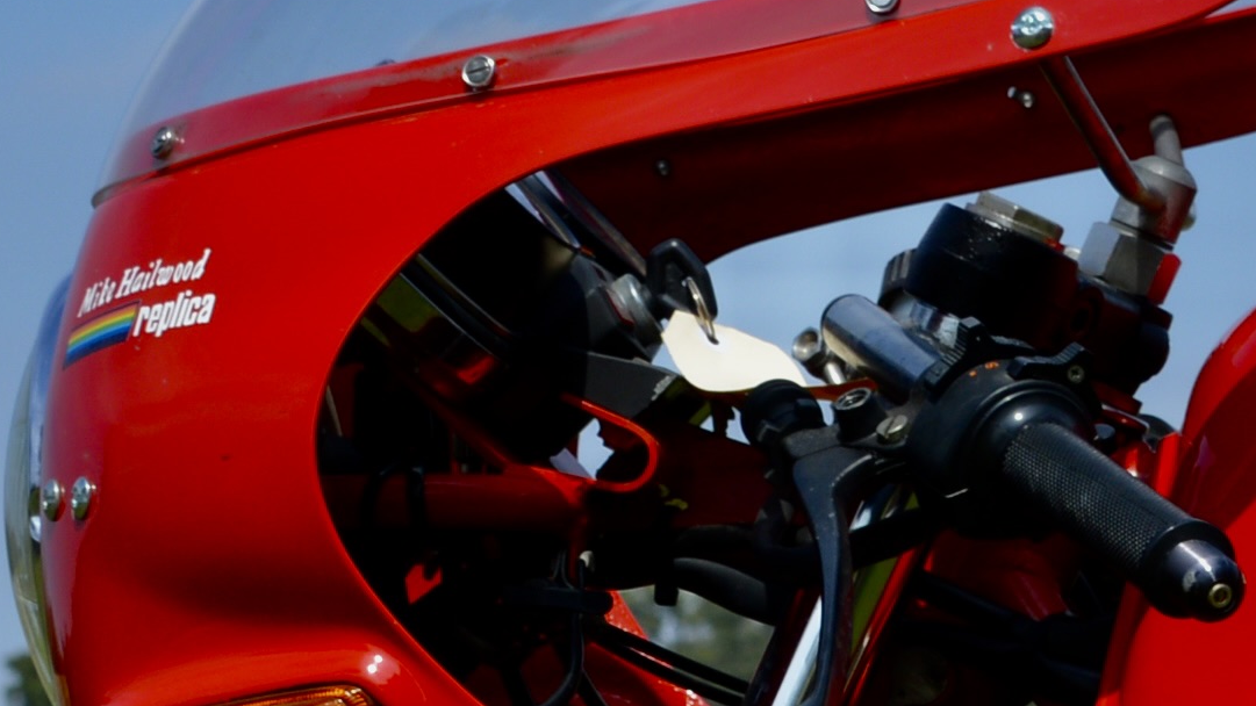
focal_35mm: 262
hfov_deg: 8.2
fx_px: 8725
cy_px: 1241
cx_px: 568
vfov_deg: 4.6
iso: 100
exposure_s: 1/320
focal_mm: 40
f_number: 9
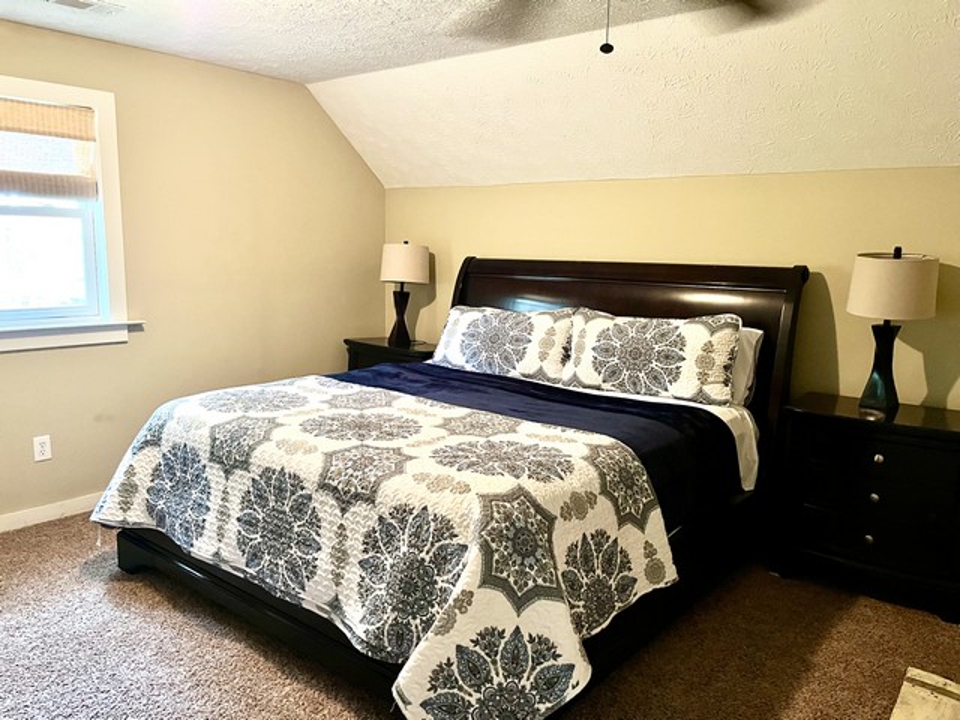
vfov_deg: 53.1
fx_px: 721
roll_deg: -0.8
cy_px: 360
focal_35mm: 26
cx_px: 480
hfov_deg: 67.3
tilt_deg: -9.0
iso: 500
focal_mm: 5.1
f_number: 1.6
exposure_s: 1/30
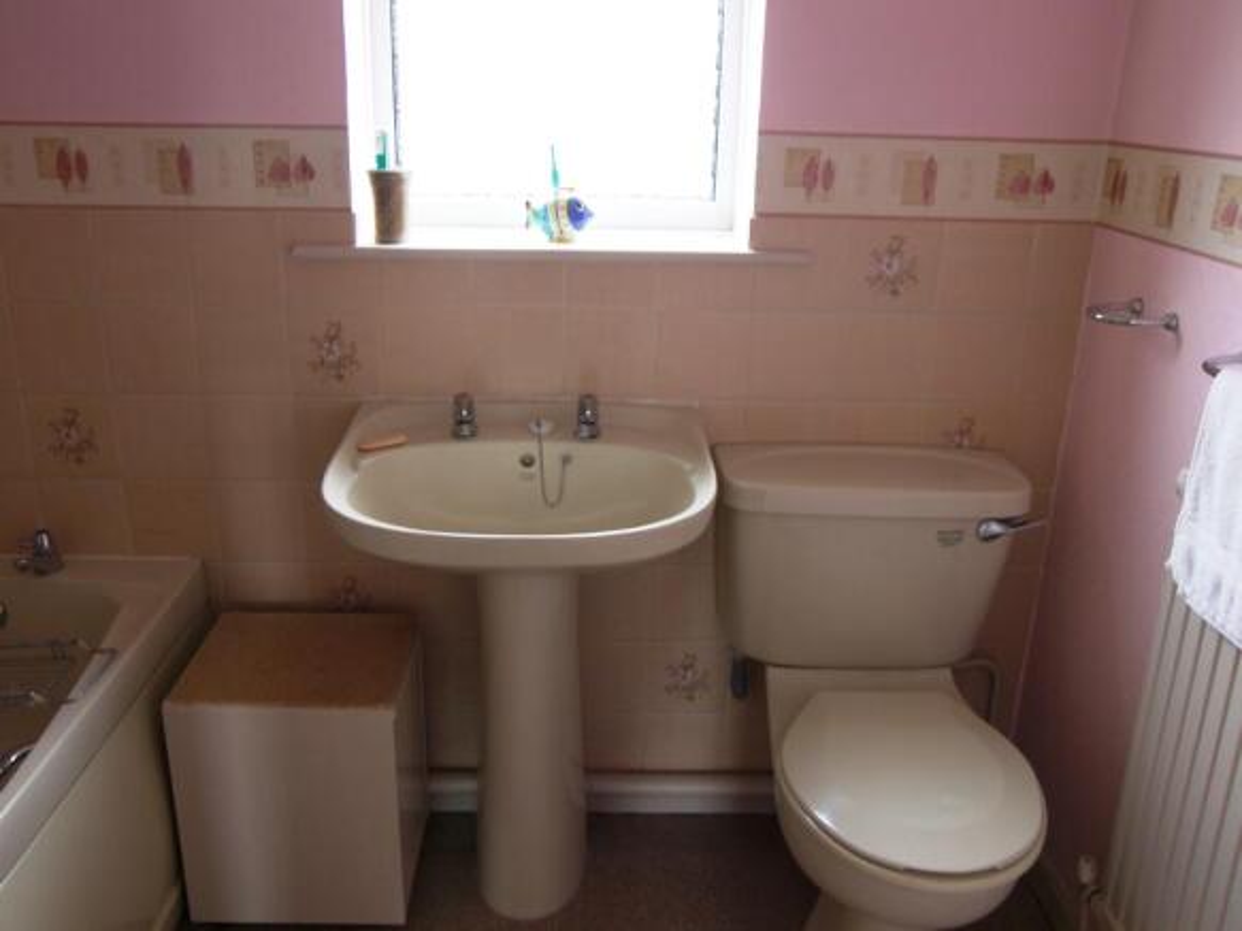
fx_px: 1112
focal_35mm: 31
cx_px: 621
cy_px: 466
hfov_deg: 58.4
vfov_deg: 45.4
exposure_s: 1/8
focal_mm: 6.6
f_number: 3.2
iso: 50
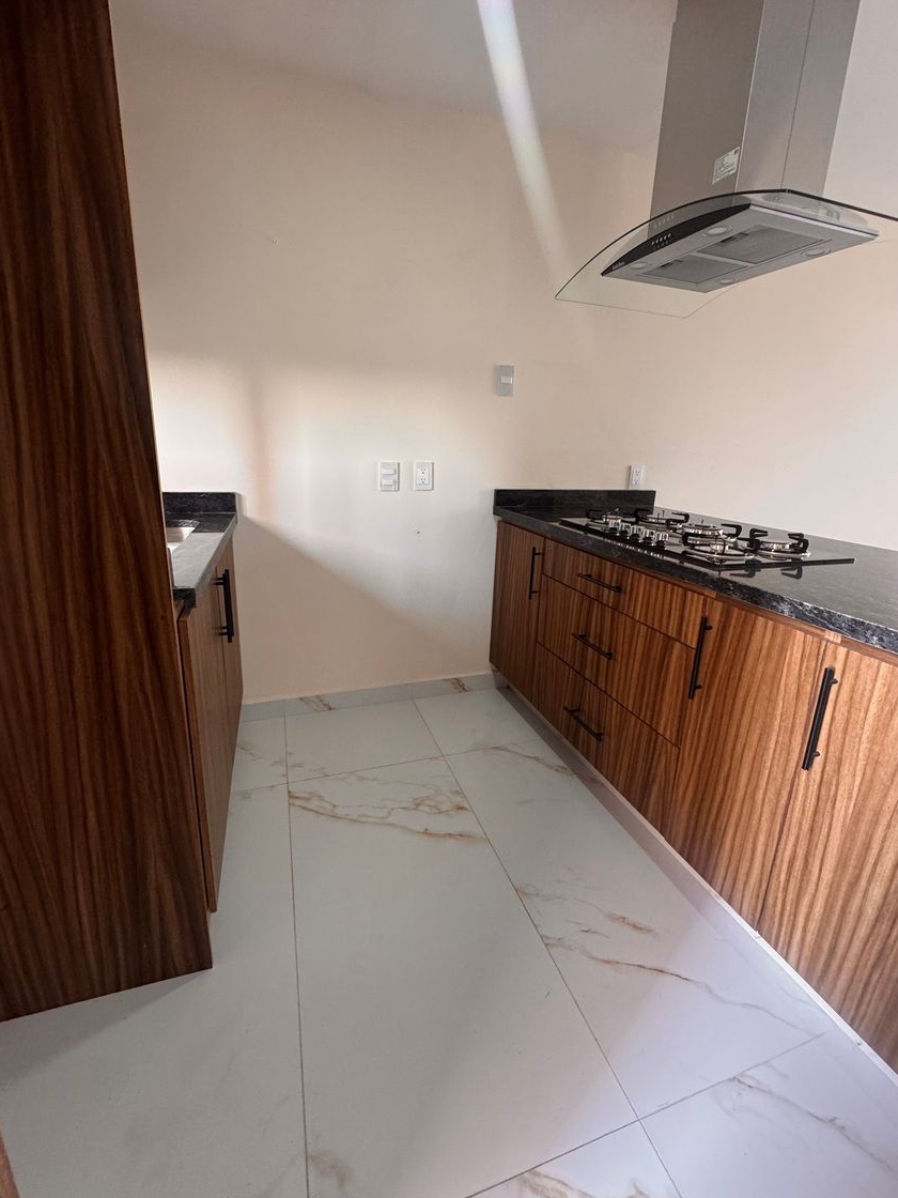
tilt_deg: -14.5
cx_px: 444
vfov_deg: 98.1
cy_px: 574
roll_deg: -2.0
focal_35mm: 15
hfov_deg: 81.7
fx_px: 519
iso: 200
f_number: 2.2
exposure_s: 1/99
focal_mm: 2.22
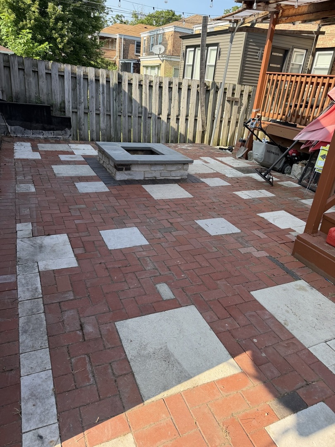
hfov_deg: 56.8
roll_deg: -5.3
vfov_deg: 71.6
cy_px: 224
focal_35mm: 24
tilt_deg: -23.5
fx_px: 310
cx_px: 168
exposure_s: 1/1385
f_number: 1.78
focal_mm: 6.76
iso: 100
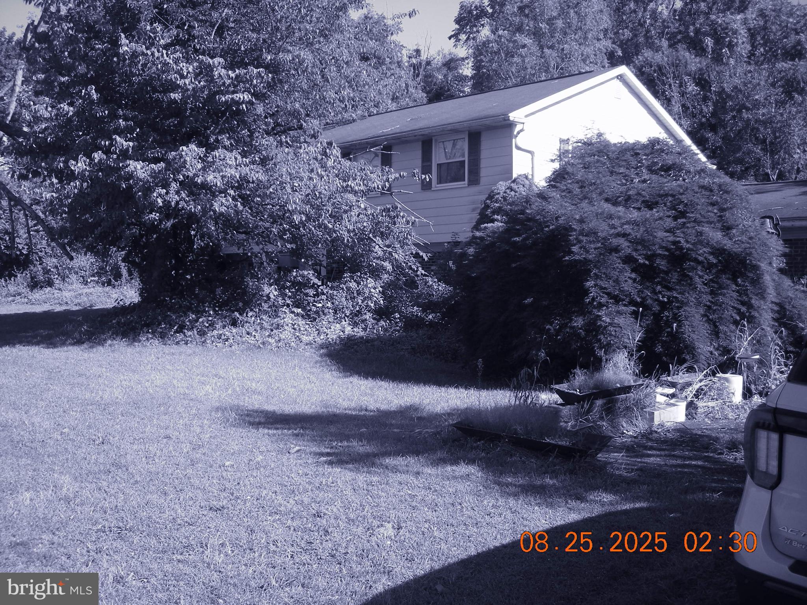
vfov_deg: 37.7
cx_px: 404
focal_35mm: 38
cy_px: 302
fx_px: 886
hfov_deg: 49.0
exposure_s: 1/266
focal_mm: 6.3
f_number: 3.2
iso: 50
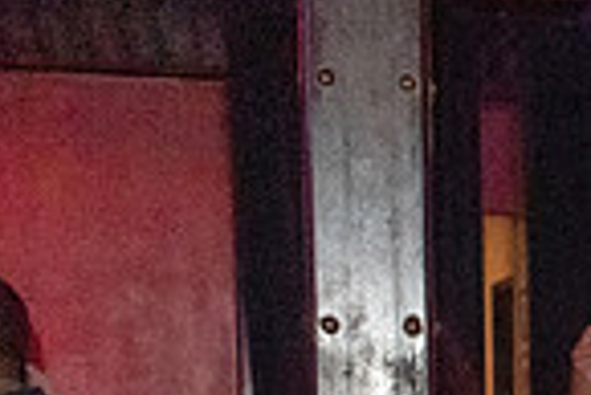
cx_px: 1109
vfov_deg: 9.9
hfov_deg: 13.5
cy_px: 605
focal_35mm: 134
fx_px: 2202
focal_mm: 22
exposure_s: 1/60
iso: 6400
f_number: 3.8
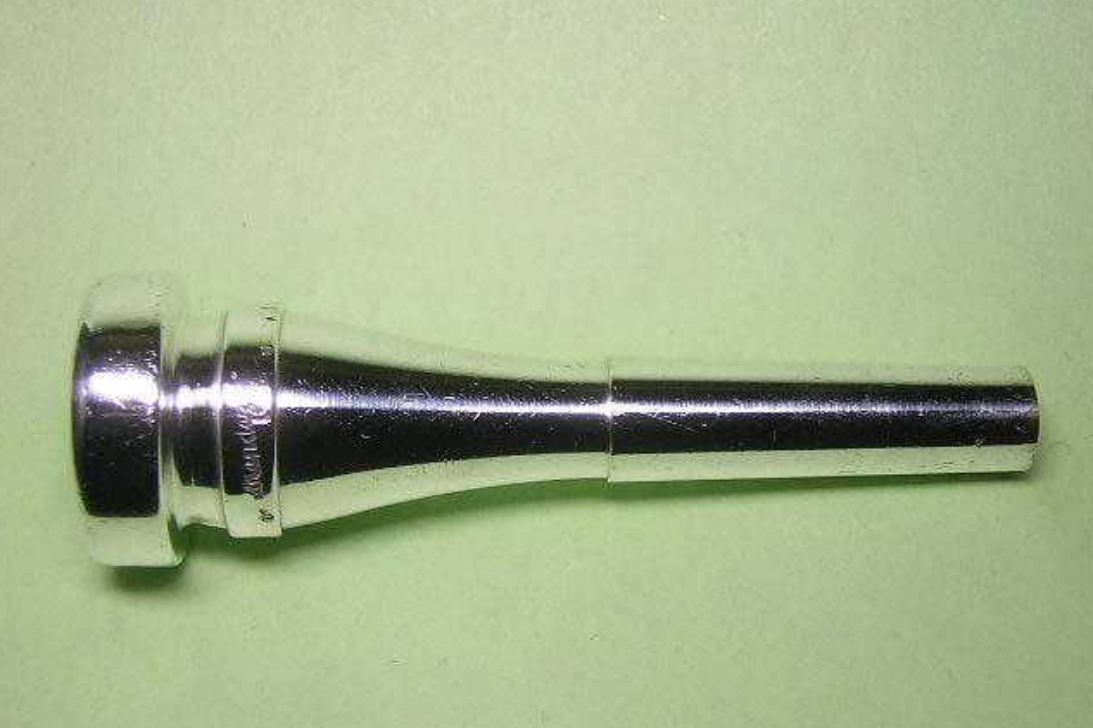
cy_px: 352
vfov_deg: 22.3
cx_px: 546
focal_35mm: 61
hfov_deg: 32.9
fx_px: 1852
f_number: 3.3
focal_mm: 7.6
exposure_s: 1/65.8
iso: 100
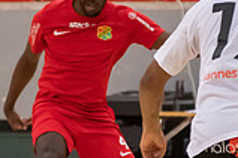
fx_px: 4092
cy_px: 202
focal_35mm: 619
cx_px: 74
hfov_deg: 3.3
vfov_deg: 2.2
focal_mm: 95
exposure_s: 1/800
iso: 720
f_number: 3.2
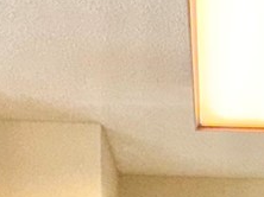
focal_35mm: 101
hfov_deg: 19.1
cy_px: 478
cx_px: 243
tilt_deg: -9.4
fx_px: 769
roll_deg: -0.5
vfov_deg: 11.8
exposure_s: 1/60
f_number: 2.2
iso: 40
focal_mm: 2.22
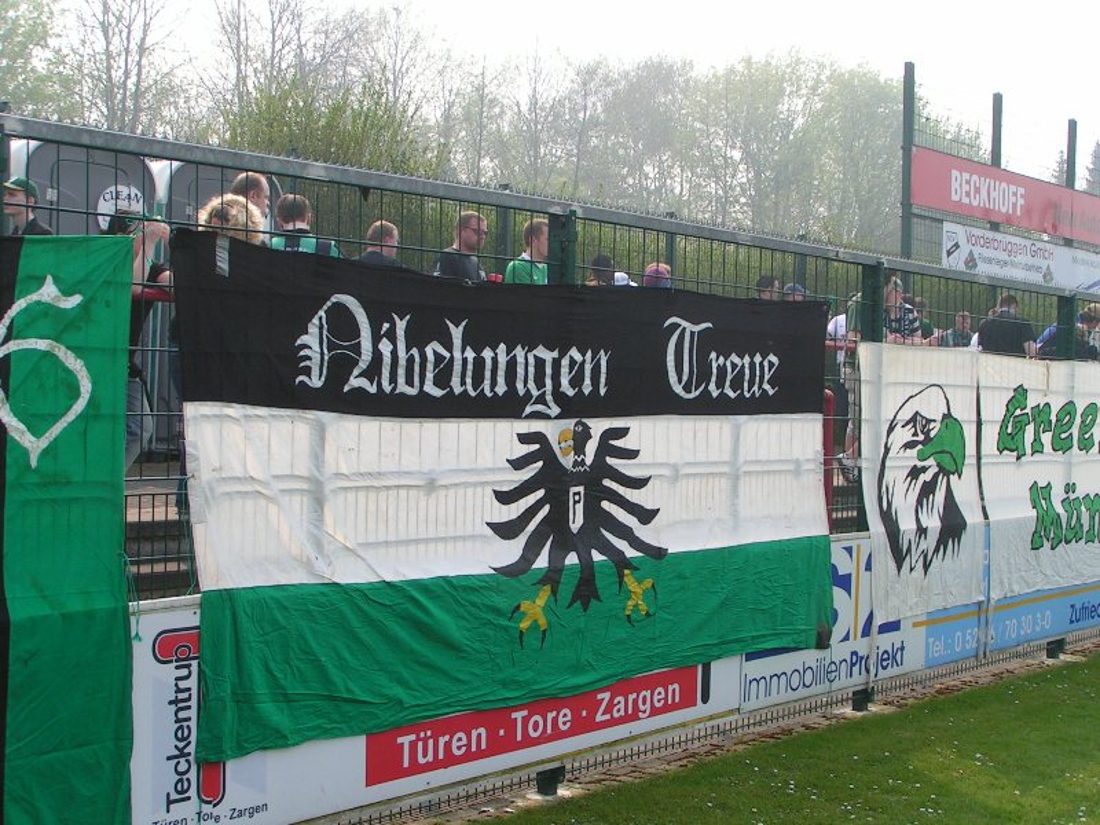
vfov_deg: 29.7
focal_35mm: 49
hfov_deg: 38.9
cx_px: 550
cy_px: 412
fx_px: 1557
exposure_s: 1/250
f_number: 5.6
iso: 50
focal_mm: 7.6
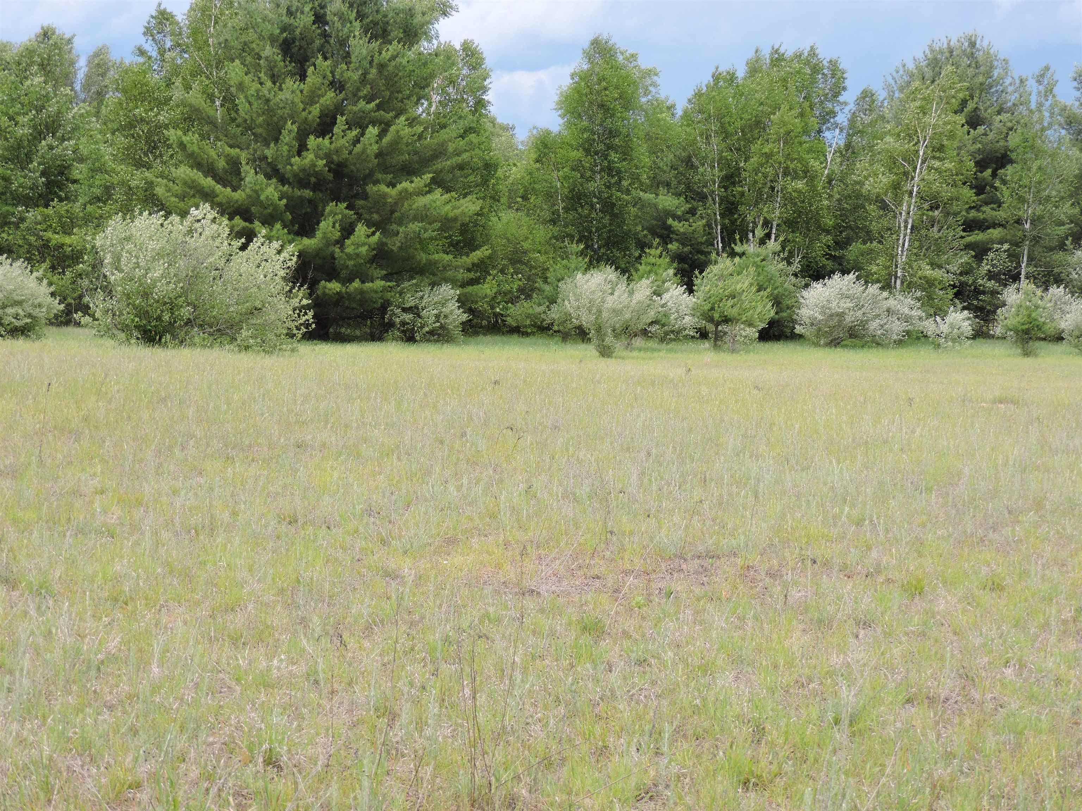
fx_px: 2188
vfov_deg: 21.0
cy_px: 406
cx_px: 541
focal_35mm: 70
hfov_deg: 27.8
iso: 100
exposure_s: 1/250
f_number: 3.9
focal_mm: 12.5
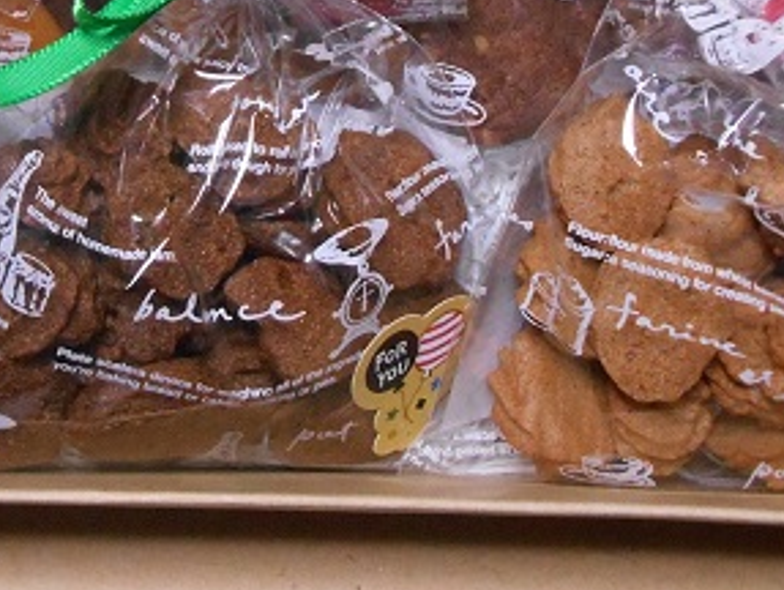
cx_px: 227
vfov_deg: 12.4
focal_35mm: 118
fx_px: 2676
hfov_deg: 16.6
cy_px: -22
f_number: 4.2
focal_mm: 9.5
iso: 800
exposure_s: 1/30
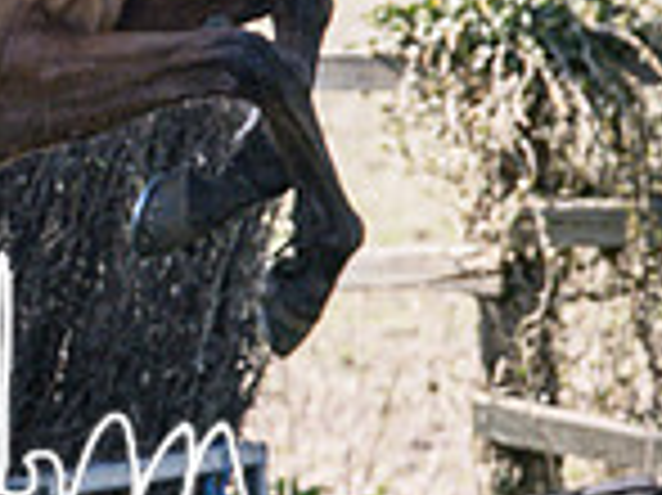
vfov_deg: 2.9
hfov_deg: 3.9
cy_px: -49
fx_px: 9707
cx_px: -342
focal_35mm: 508
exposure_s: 1/1600
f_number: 4
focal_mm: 83
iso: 200
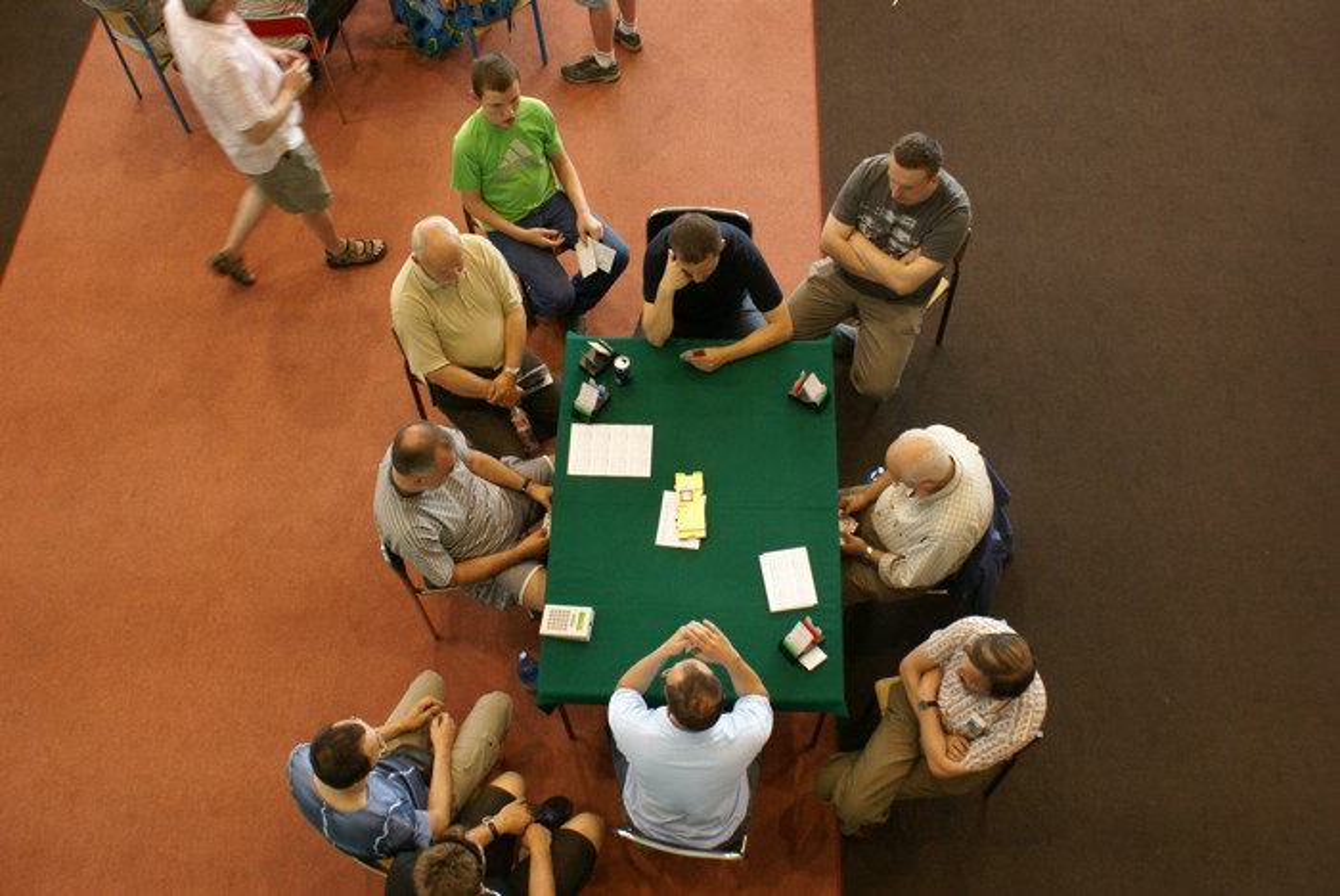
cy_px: 448
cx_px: 670
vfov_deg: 40.0
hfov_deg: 57.2
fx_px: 1229
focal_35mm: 33
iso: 400
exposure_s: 1/30
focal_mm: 22
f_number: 5.6
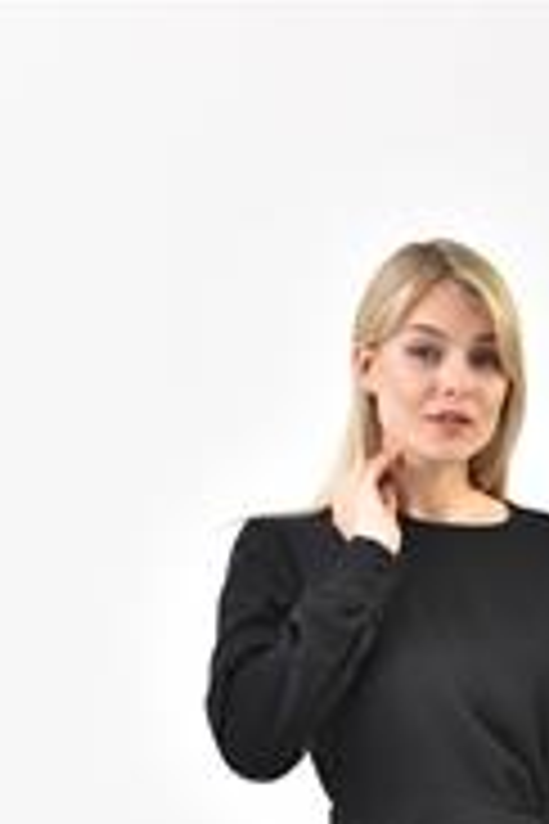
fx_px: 3934
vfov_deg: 11.7
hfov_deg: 8.0
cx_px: 374
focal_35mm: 172
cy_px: 1004
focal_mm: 70
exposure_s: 1/160
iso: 100
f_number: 6.3
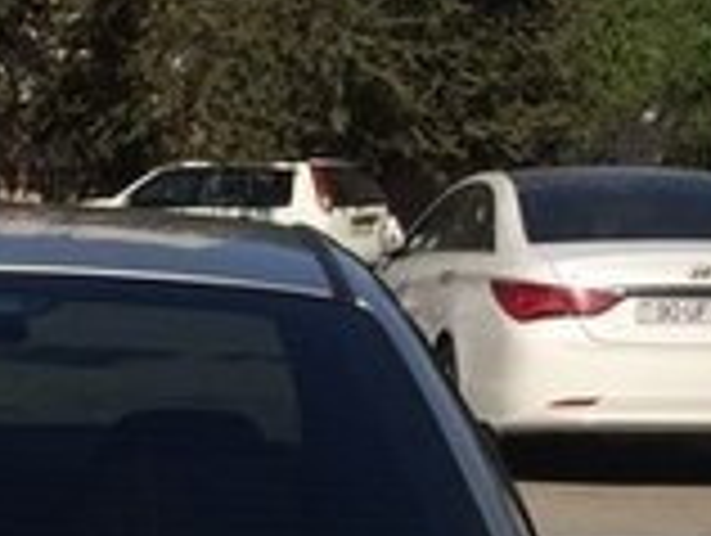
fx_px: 2489
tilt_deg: -14.6
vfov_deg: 11.8
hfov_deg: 15.5
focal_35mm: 121
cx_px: -194
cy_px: 768
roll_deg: -0.5
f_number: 2.2
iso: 32
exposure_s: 1/3425
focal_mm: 4.15
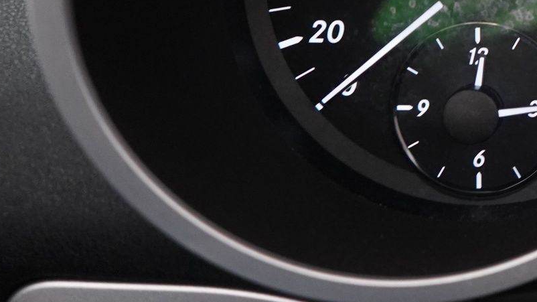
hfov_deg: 19.2
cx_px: 795
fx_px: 1395
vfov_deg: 12.1
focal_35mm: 98
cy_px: -35
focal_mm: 30
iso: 3200
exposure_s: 1/60
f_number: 3.5
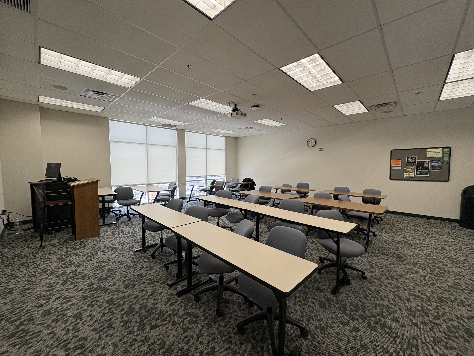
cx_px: 237
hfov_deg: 102.1
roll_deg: -0.2
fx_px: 192
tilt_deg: -2.4
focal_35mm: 14
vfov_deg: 85.7
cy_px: 178
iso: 50
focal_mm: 2.22
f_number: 2.2
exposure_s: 1/120
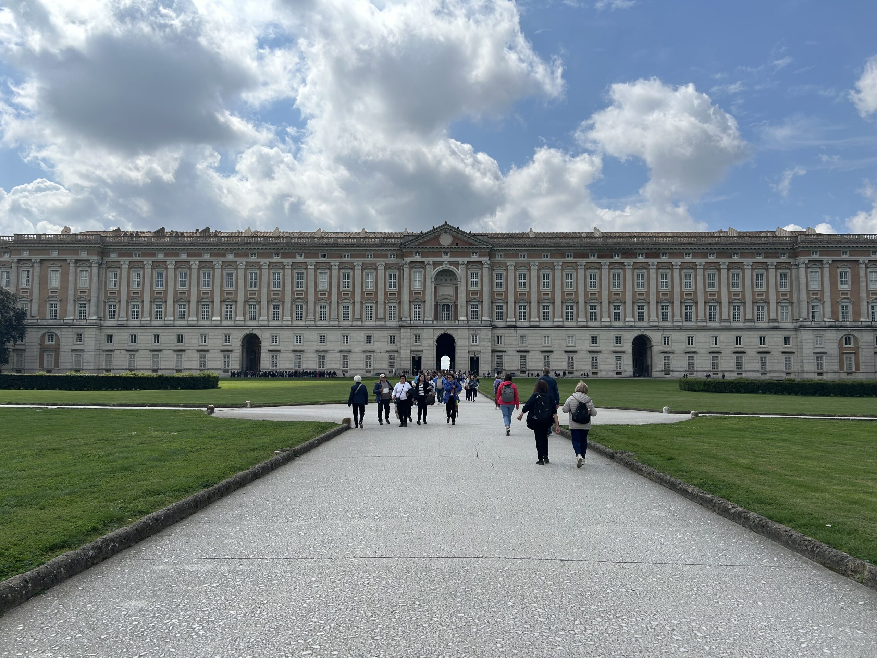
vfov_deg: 53.1
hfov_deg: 67.3
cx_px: 438
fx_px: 659
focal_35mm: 26
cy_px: 329
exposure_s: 1/8696
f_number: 1.5
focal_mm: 5.7
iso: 50
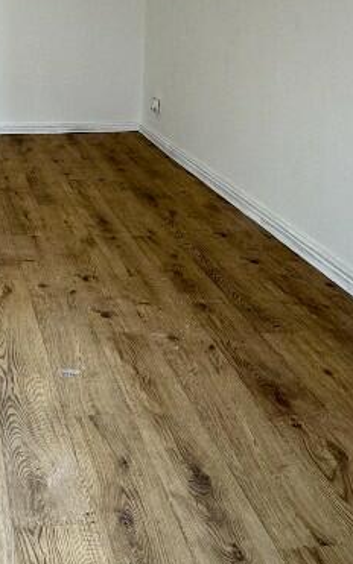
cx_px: -33
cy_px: 109
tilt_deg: -11.5
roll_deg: +0.8
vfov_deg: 45.6
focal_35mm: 41
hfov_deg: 28.5
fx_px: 631
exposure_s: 1/99
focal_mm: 2.22
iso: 80
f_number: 2.2
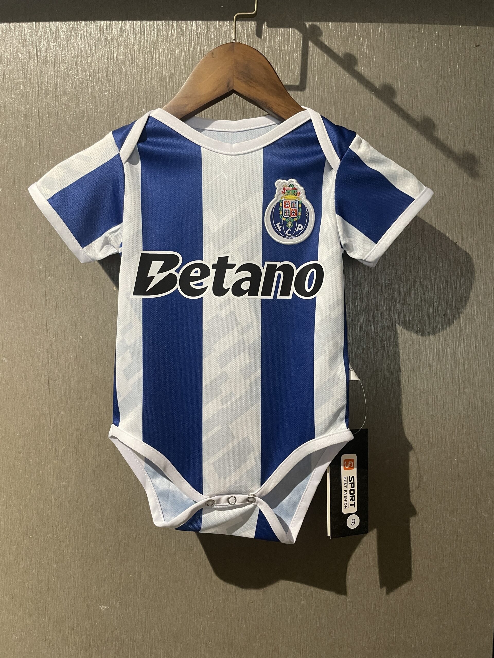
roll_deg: -0.3
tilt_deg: -2.7
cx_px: 247
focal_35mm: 26
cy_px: 329
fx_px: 495
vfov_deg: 67.3
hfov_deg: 53.1
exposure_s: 1/50
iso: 250
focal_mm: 4.2
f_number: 1.6
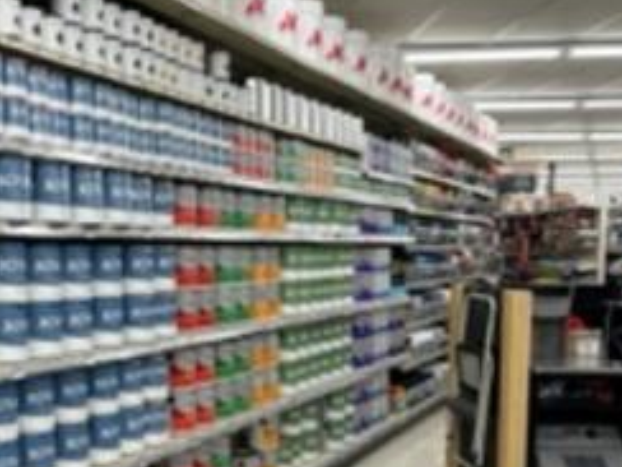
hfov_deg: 39.2
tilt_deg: -4.4
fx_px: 827
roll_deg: +0.1
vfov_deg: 31.1
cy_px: 334
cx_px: 103
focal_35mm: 46
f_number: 1.78
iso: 100
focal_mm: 6.86
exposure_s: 1/120
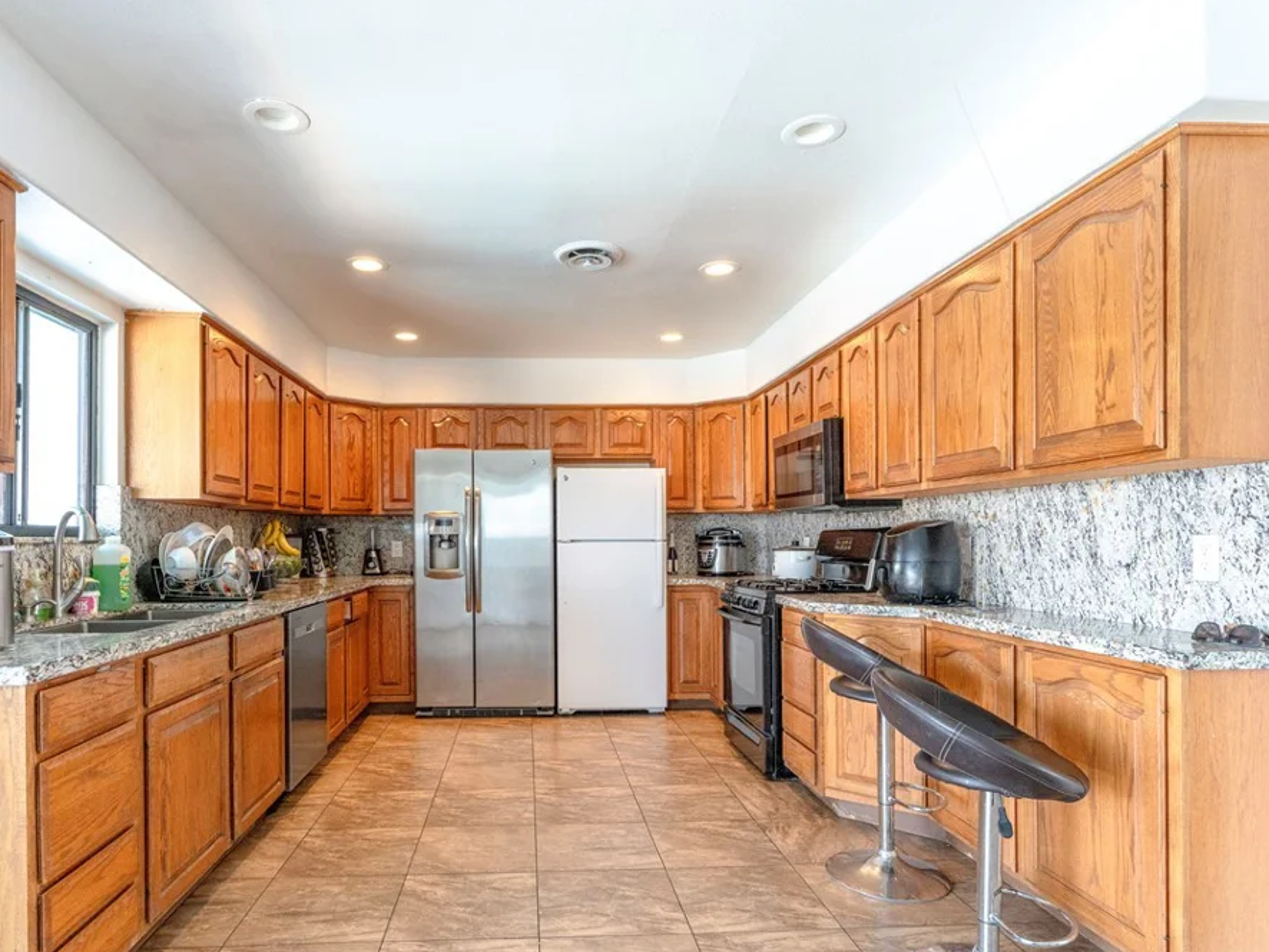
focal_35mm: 20
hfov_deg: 81.4
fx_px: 733
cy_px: 473
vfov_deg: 66.0
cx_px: 564
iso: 800
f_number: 4
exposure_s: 1/160
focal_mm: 12
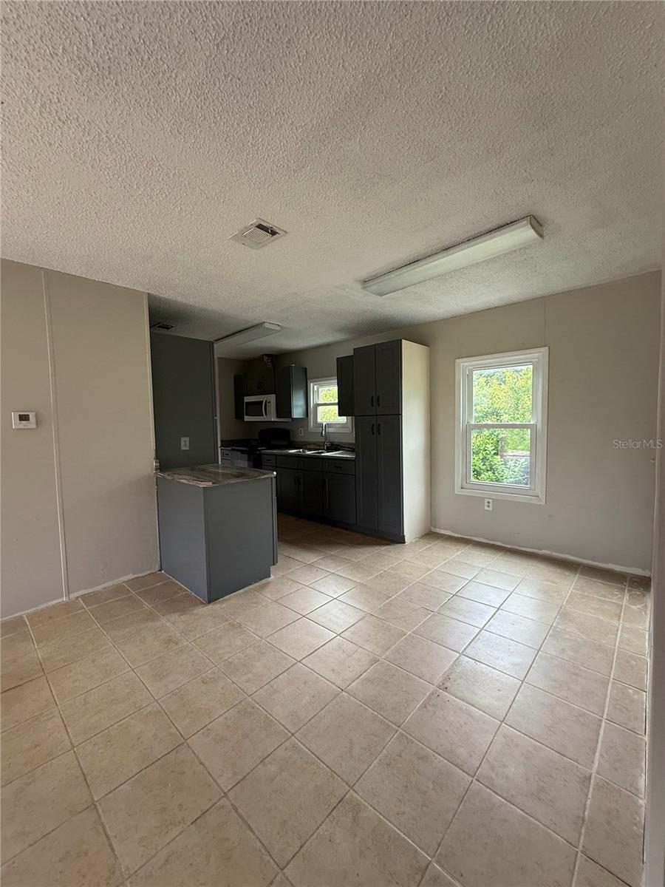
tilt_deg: -3.8
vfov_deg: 102.1
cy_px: 444
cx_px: 332
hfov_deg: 85.7
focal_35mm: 14
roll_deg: +0.0
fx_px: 359
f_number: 2.2
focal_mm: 2.22
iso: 200
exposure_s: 1/99
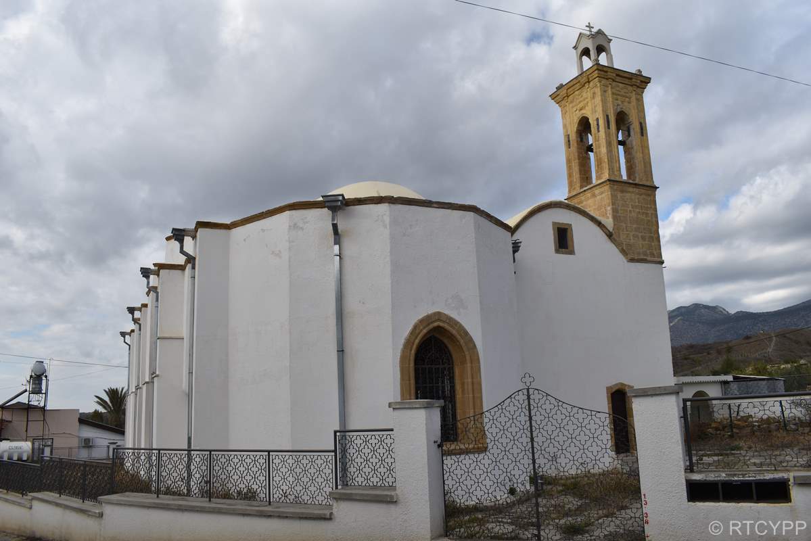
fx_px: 608
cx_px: 406
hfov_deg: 67.4
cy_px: 270
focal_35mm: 27
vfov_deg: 48.0
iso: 100
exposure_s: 1/320
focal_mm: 18
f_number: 9
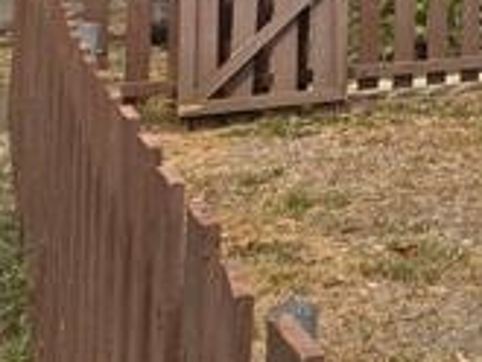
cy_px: -207
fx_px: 1240
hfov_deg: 17.0
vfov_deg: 15.2
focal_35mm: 89
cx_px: 932
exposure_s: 1/2593
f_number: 1.8
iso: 25
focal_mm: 5.4
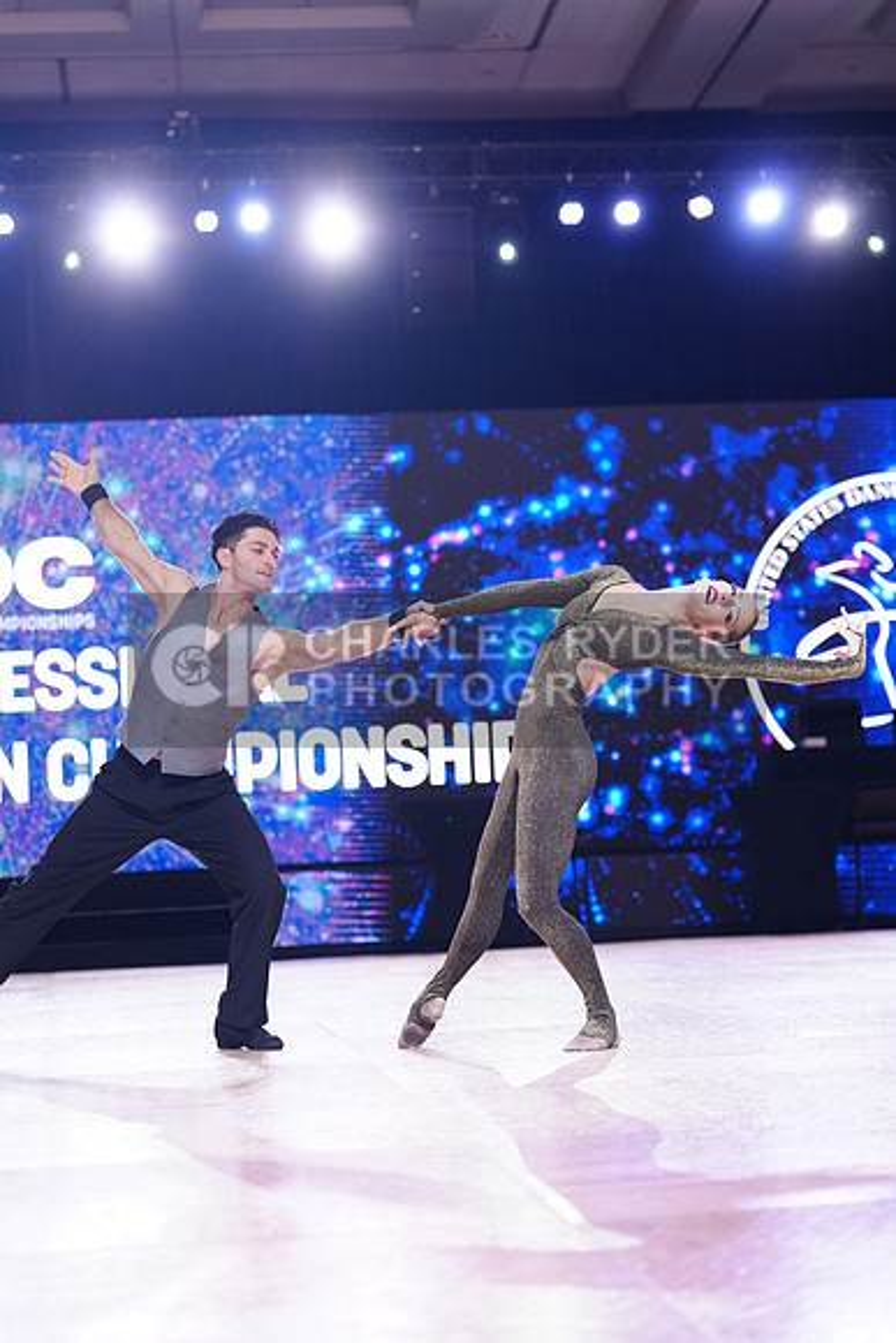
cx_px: 448
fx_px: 2612
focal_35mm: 70
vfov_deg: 28.8
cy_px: 672
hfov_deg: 19.5
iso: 2000
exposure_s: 1/400
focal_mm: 70
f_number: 2.8
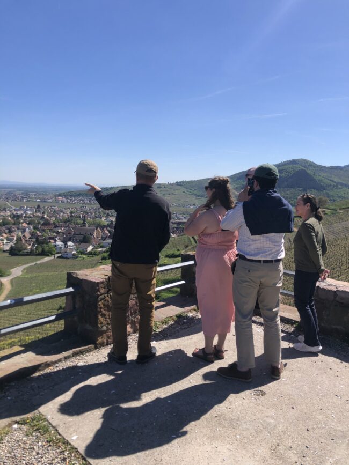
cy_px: 232
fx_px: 376
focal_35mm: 28
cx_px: 174
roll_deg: +0.4
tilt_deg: -4.4
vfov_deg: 63.5
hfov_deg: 49.7
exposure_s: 1/2208
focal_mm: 3.99
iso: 20
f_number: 1.8
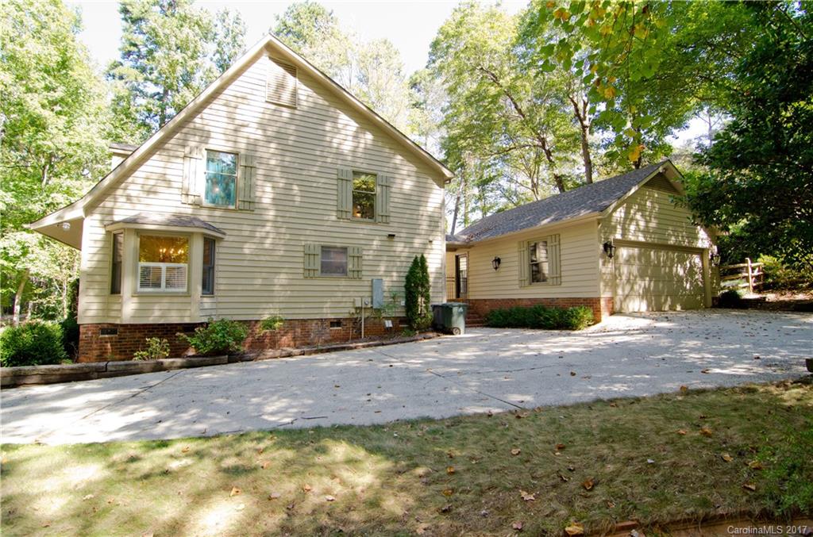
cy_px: 268
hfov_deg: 95.1
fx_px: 372
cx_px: 406
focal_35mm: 16
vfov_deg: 71.7
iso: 1000
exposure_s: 1/250
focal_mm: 11
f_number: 5
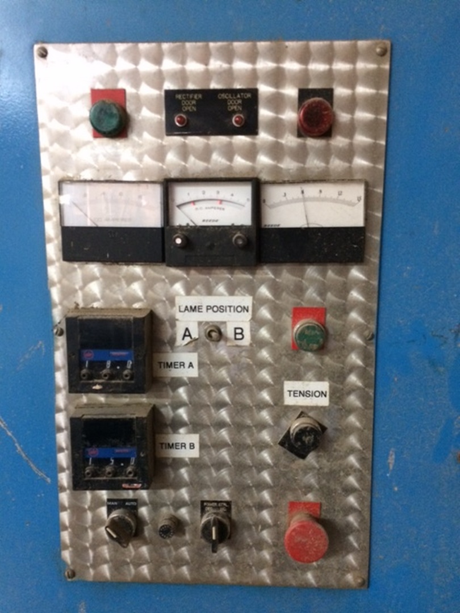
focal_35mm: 29
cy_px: 306
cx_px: 230
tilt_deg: -6.9
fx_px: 514
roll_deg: -0.8
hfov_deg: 48.2
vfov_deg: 61.7
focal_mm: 4.15
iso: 250
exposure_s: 1/24
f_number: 2.2
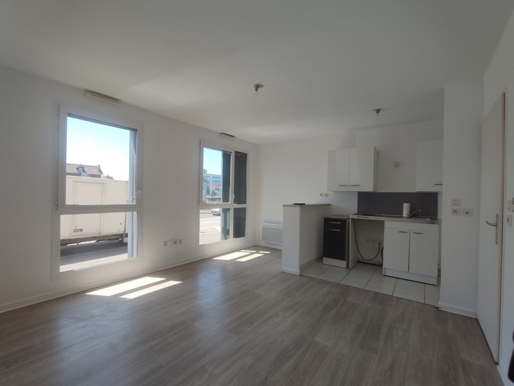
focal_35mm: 13
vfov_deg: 89.9
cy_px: 193
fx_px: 193
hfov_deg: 106.2
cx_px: 257
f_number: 2.2
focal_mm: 1.66
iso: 50
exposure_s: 1/394
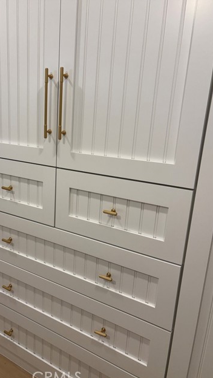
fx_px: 291
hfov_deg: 39.9
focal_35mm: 29
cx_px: 76
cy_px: 192
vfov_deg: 66.0
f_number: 1.6
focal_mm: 5.96
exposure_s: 1/120
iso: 80
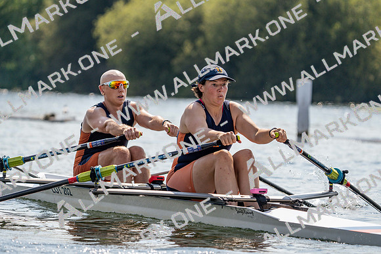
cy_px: 127
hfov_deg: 7.5
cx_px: 190
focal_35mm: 273
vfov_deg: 5.0
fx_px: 2890
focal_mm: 273
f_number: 5.6
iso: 250
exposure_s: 1/1600
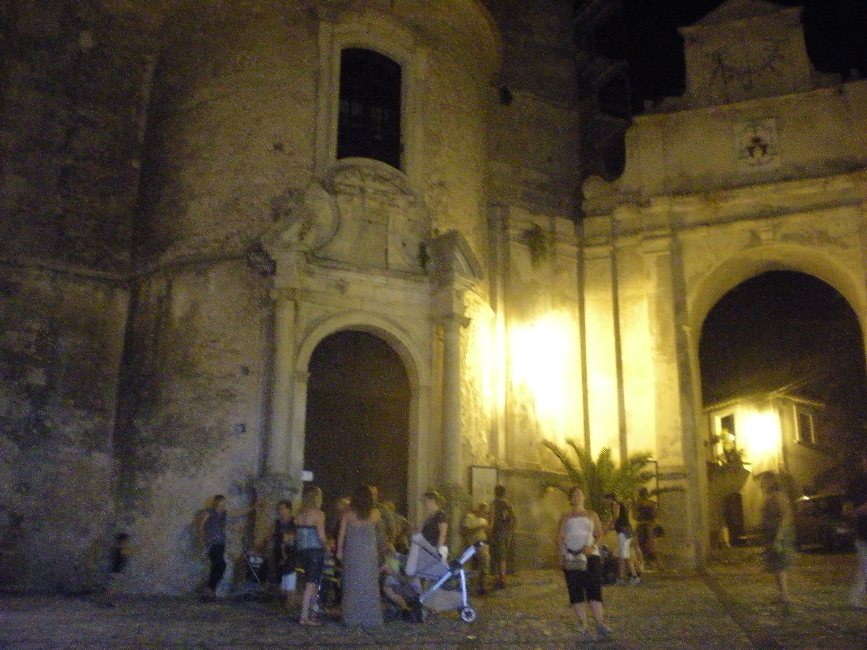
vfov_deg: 37.7
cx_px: 434
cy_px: 325
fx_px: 952
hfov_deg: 49.0
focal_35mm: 38
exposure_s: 1/4.9
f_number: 3.1
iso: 800
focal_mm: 6.3
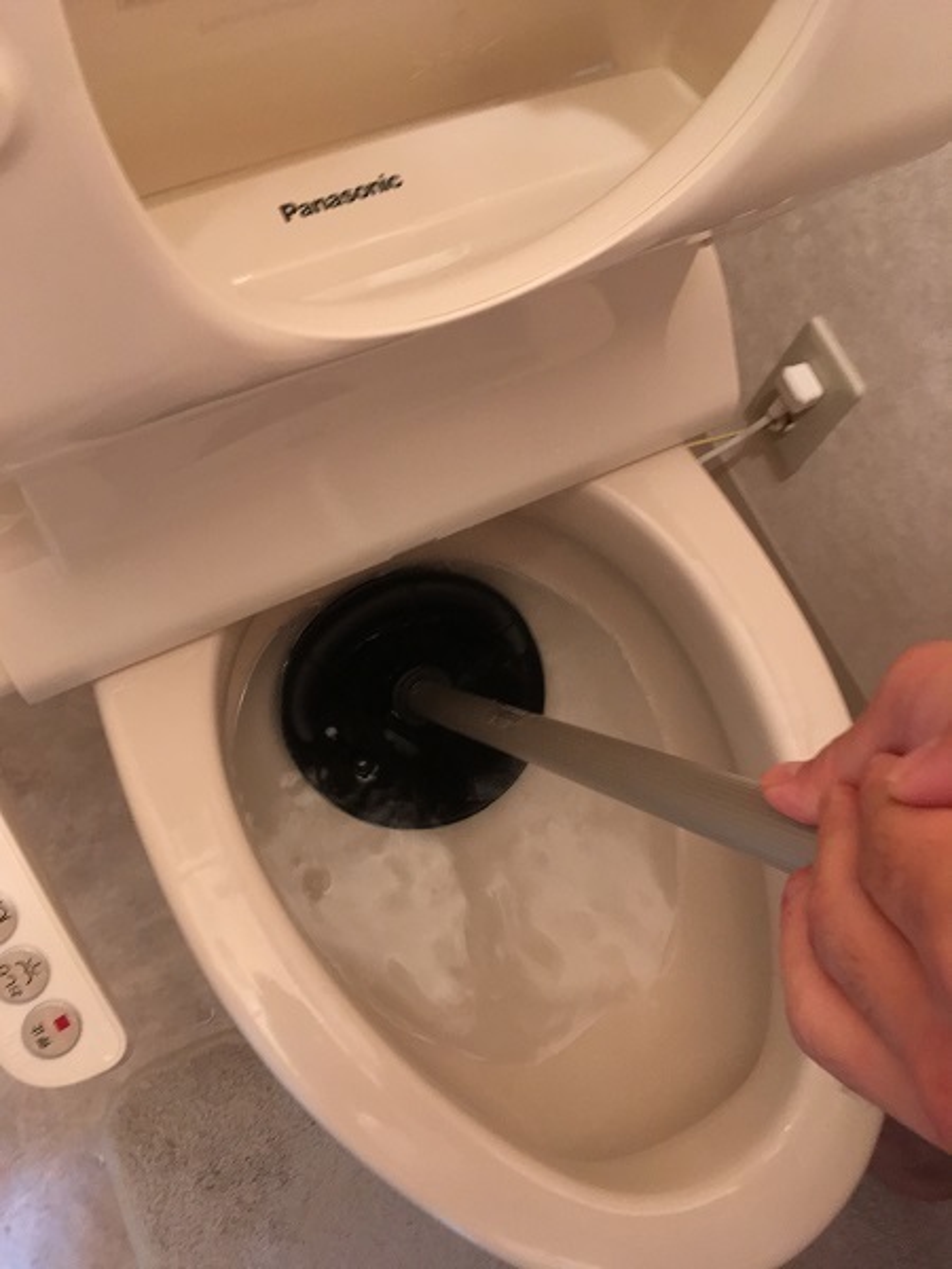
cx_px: 476
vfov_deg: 61.7
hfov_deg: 48.2
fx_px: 1063
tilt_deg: -68.6
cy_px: 634
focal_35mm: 29
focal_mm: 4.15
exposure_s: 1/17
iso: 200
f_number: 2.2
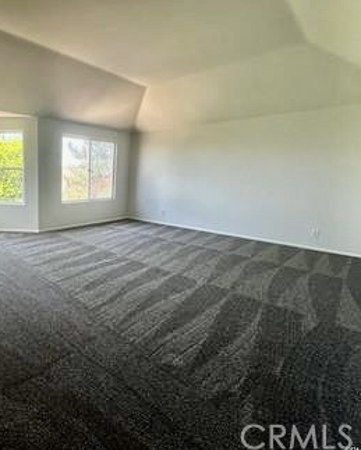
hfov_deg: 63.6
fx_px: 253
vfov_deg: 83.2
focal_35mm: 19
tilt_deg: -10.4
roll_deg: -1.1
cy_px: 222
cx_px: 63
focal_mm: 2.22
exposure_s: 1/99
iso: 64
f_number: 2.2
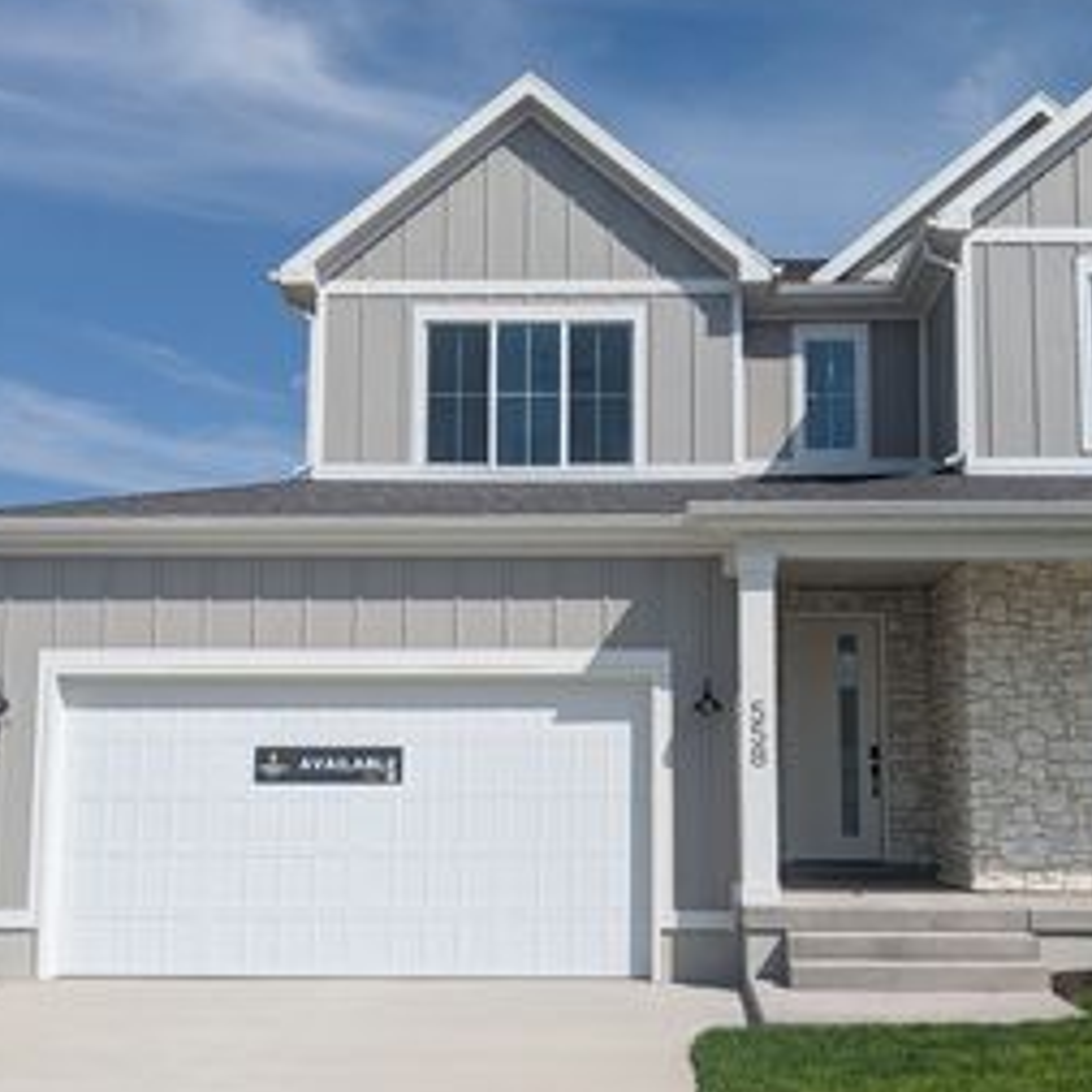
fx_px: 1499
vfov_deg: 40.0
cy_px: 611
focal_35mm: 42
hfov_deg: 39.9
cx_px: 634
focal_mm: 6.9
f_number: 1.68
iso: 23
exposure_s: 1/1880
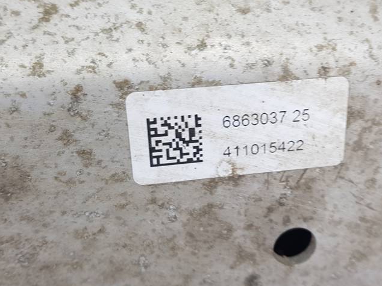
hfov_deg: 44.7
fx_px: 463
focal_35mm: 42
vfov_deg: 34.3
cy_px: 139
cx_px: 221
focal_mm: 4.2
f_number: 1.7
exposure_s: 1/50
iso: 50
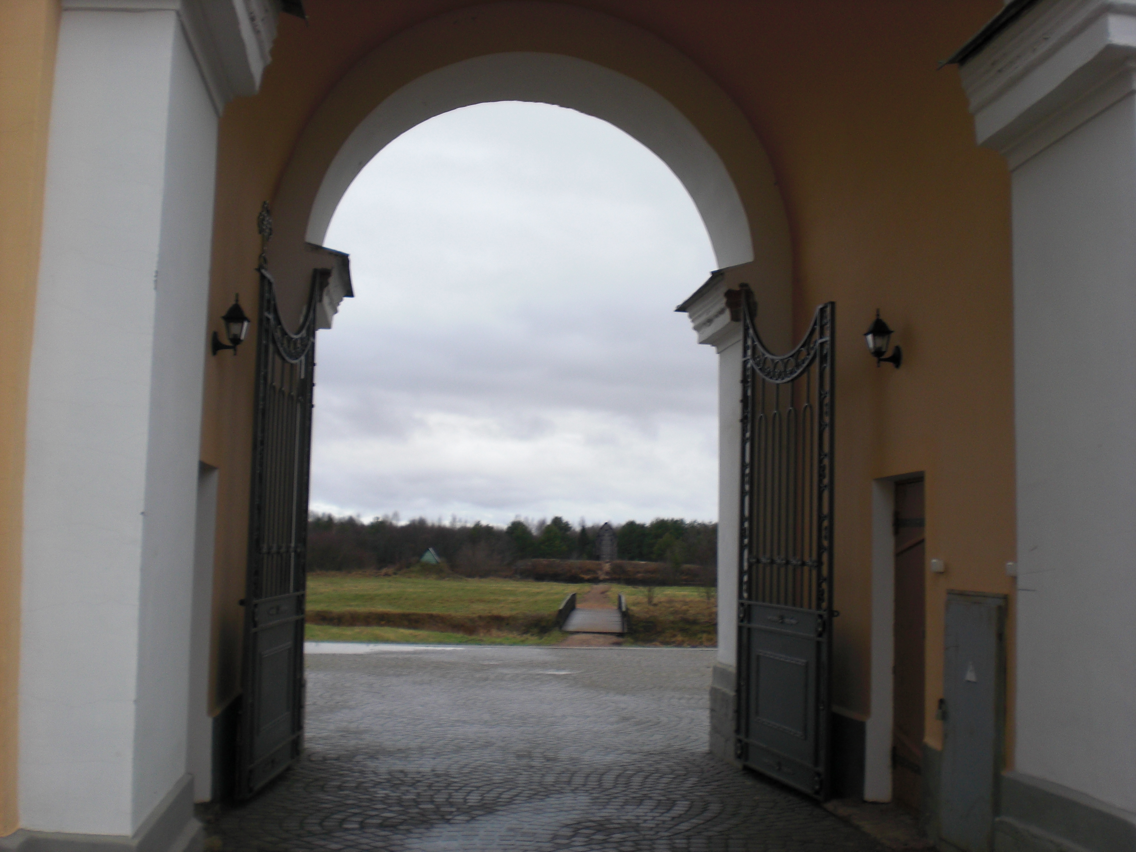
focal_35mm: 38
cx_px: 568
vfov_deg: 37.7
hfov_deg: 49.0
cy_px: 426
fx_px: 1247
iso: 64
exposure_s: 1/250
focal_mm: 6.3
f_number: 3.1
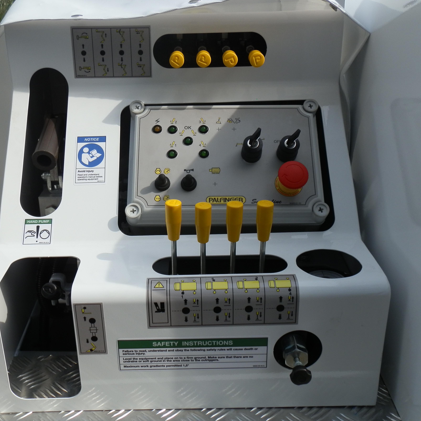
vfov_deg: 42.8
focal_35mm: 39
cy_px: 210
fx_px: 537
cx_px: 178
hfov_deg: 42.7
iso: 64
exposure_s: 1/800
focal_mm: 5.96
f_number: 3.2
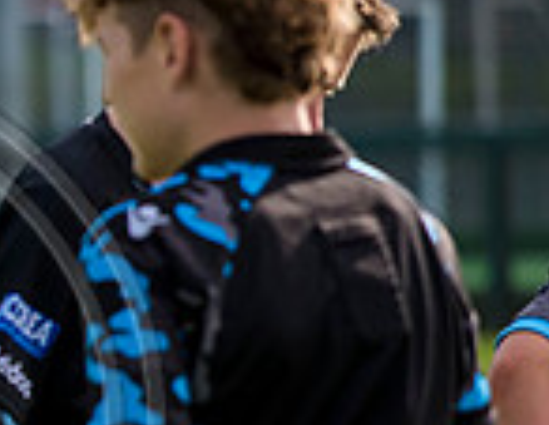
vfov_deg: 1.5
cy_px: 299
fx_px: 16654
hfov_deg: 1.9
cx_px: -614
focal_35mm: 1038
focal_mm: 200
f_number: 4
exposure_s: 1/1250
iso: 250
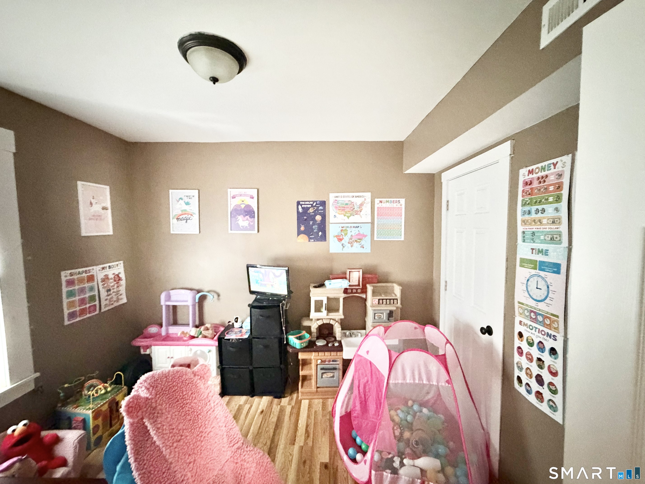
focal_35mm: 14
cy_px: 242
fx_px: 261
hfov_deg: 102.1
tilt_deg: -2.8
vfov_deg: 85.7
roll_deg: +1.0
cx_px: 322
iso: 1250
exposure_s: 1/30
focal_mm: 2.22
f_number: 2.2
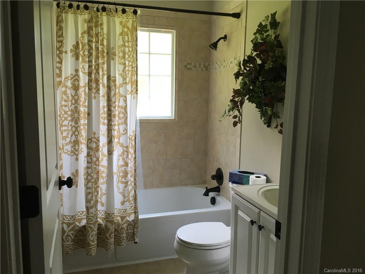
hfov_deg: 61.7
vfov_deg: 48.2
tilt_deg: -7.5
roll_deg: -0.8
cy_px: 137
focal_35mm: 29
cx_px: 182
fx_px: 306
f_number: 2.2
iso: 32
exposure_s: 1/30
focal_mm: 4.15
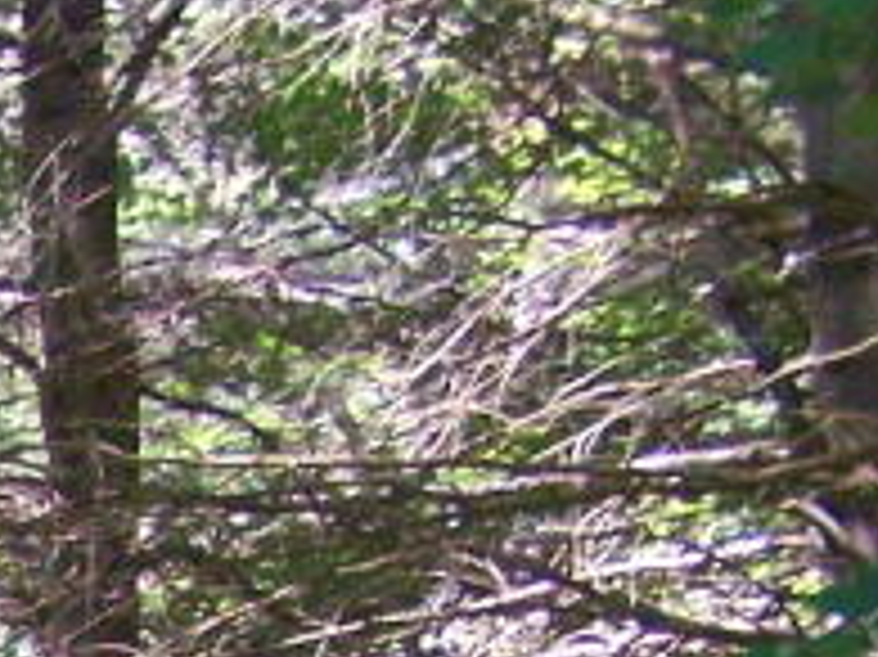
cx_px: -1040
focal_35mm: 200
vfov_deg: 7.0
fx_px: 5070
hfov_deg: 9.1
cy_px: 1498
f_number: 2.8
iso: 400
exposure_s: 1/250
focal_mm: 6.3
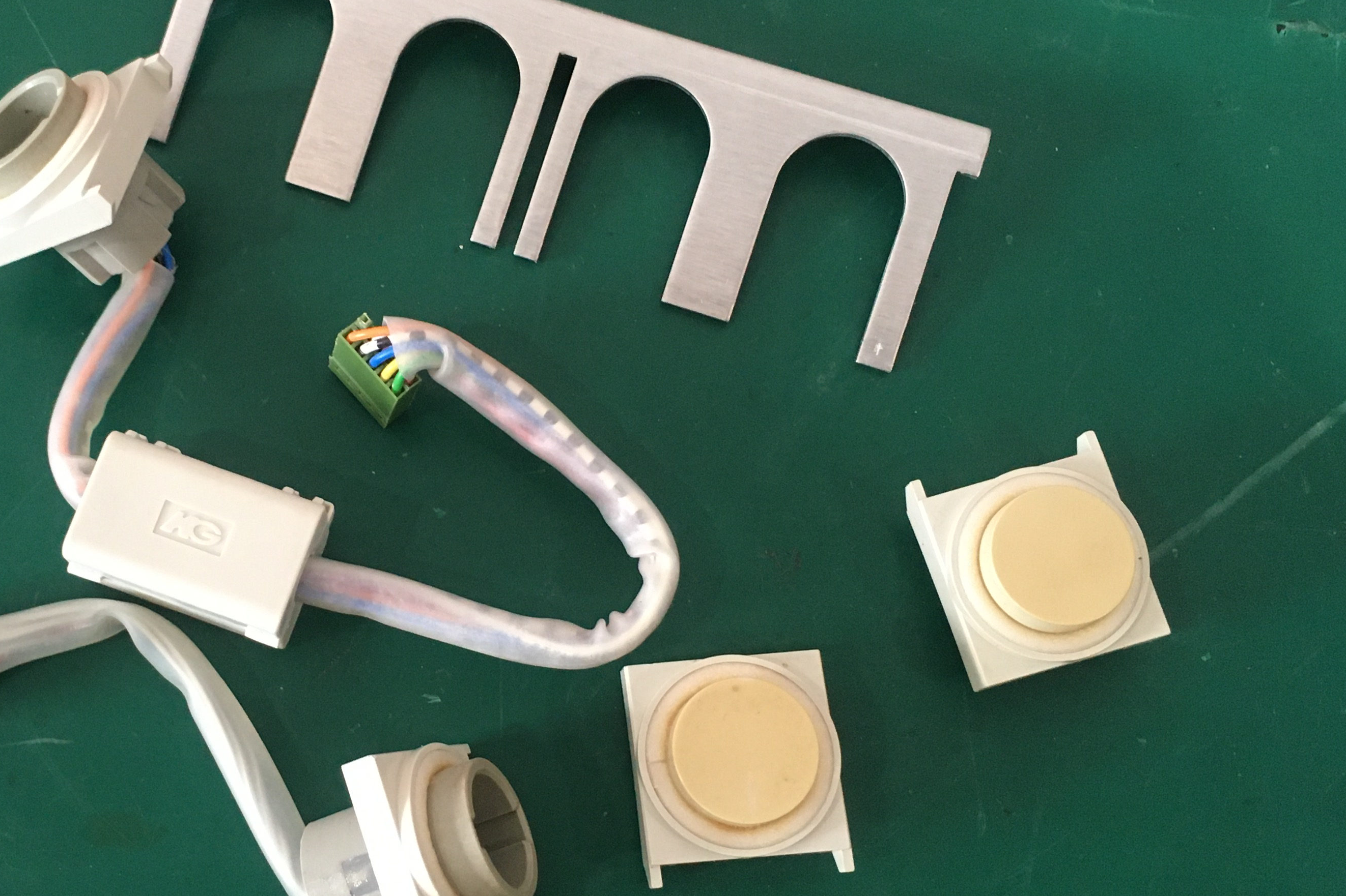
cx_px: 402
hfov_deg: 41.9
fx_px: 1720
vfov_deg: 29.2
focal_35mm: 46
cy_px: 489
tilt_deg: -74.3
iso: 250
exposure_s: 1/33
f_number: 2.2
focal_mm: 4.15
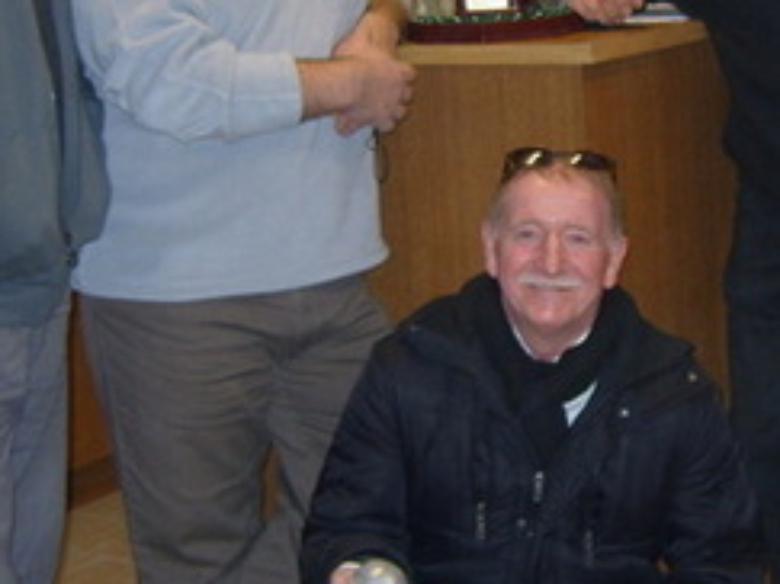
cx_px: 573
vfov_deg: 17.3
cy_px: 196
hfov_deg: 22.8
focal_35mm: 85
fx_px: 1914
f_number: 2.8
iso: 111
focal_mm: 7.4
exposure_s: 1/30
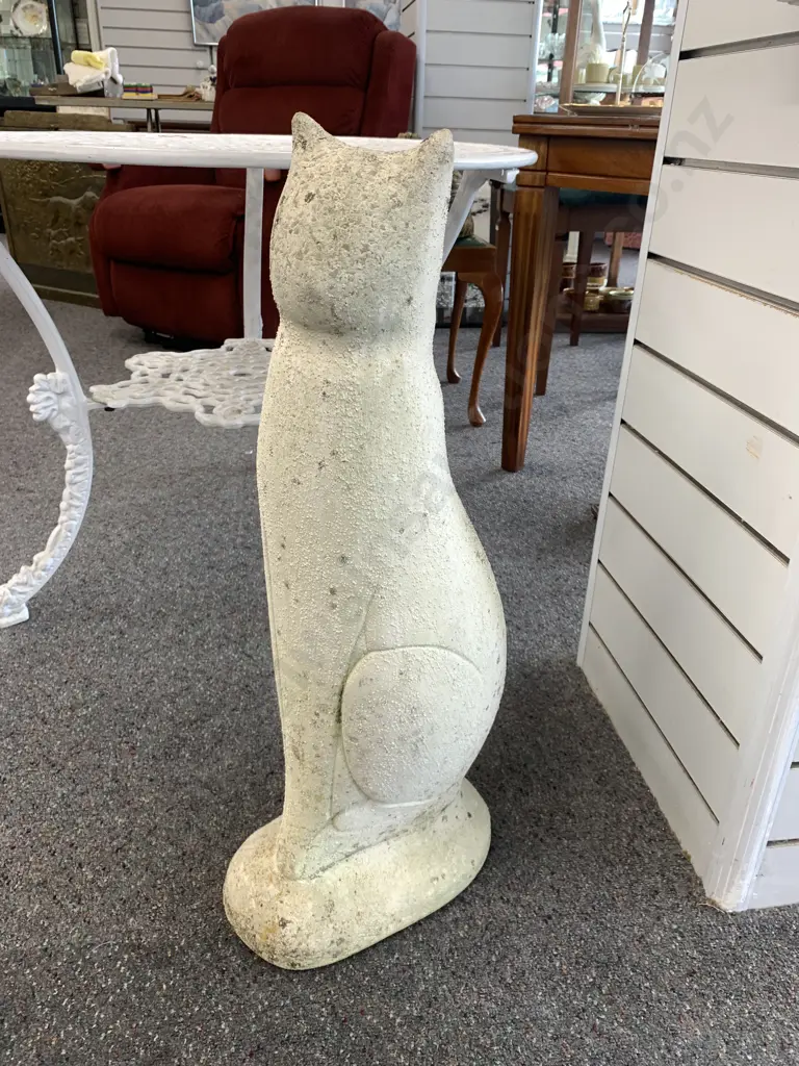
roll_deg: -1.8
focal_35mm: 26
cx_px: 400
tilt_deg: -25.9
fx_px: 800
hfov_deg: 53.1
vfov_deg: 67.3
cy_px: 533
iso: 80
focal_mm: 4.25
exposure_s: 1/100
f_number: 1.8
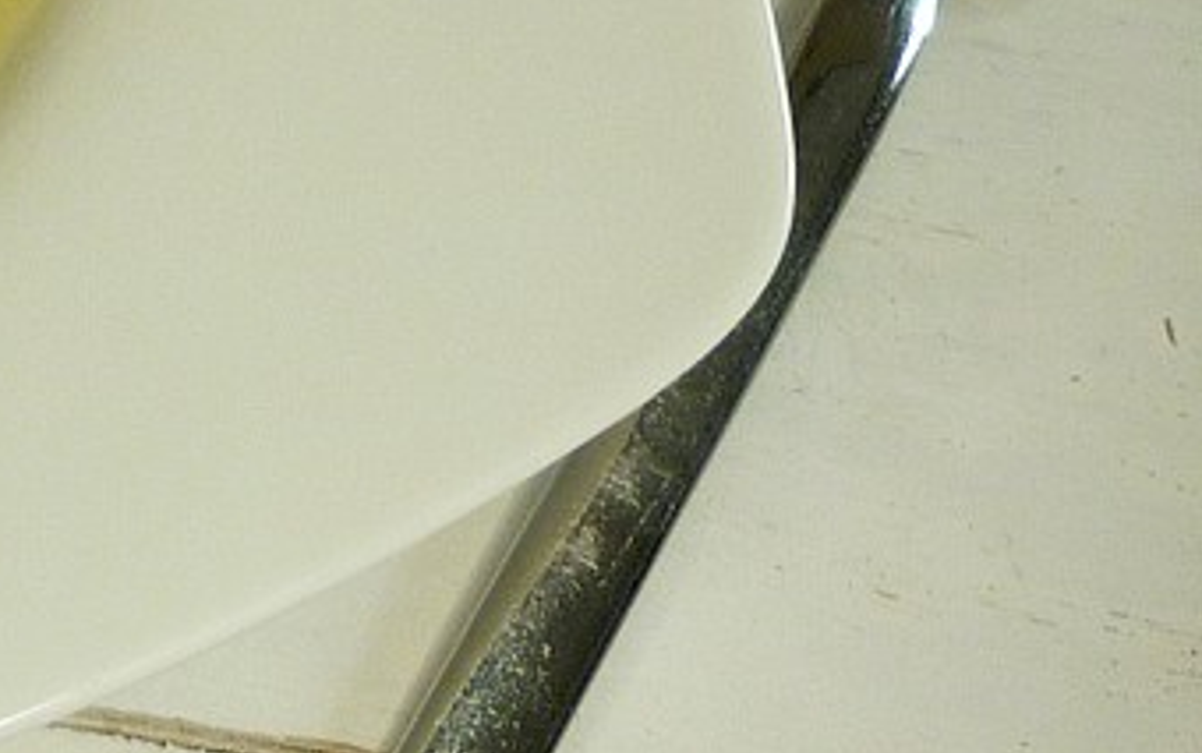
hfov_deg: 14.9
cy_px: -371
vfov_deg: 9.5
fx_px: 4393
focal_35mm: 134
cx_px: -378
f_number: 2.8
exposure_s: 1/80
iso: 80
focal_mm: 5.5
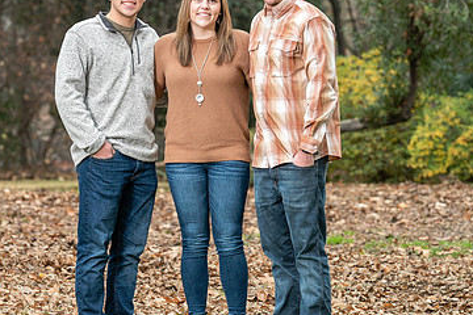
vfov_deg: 7.3
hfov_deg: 11.0
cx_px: 221
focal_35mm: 187
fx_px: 2457
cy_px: 131
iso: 200
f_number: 4
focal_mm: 116
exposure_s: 1/125
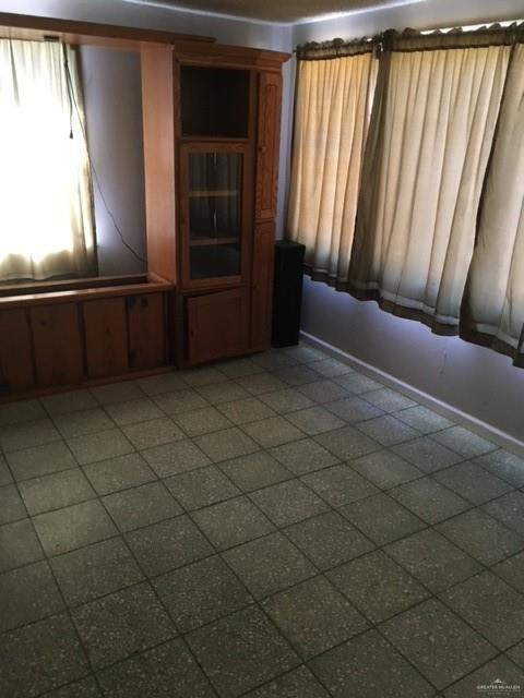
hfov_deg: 48.2
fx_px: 585
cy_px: 349
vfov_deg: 61.7
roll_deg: +0.3
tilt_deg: -22.6
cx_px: 262
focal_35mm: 29
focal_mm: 4.15
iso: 160
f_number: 2.2
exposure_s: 1/30
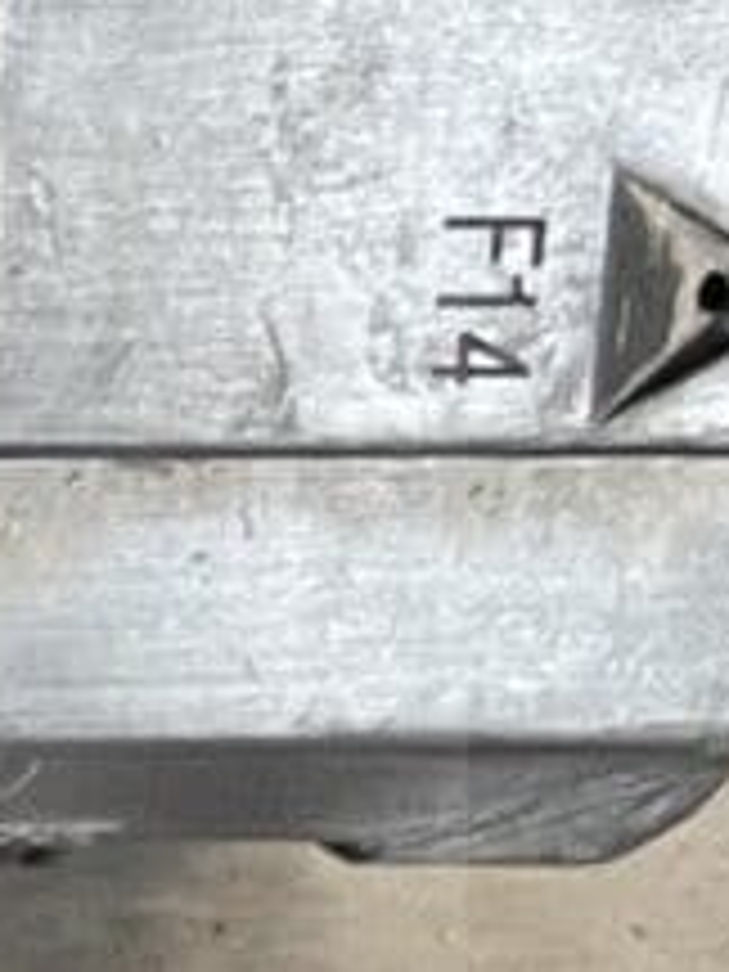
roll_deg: +0.6
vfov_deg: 7.9
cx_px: -2988
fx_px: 6908
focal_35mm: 246
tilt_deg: -38.3
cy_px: -306
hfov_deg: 4.9
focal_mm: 5.1
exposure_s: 1/60
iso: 250
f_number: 1.6
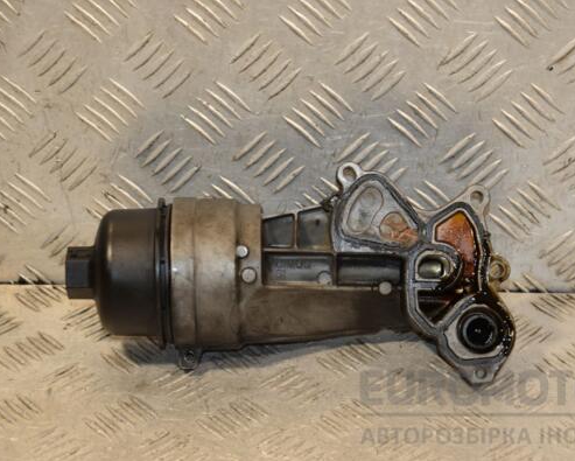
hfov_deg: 17.0
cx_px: 338
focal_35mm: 113
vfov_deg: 13.7
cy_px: 232
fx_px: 1924
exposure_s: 1/160
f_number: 5.3
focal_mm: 66
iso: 800
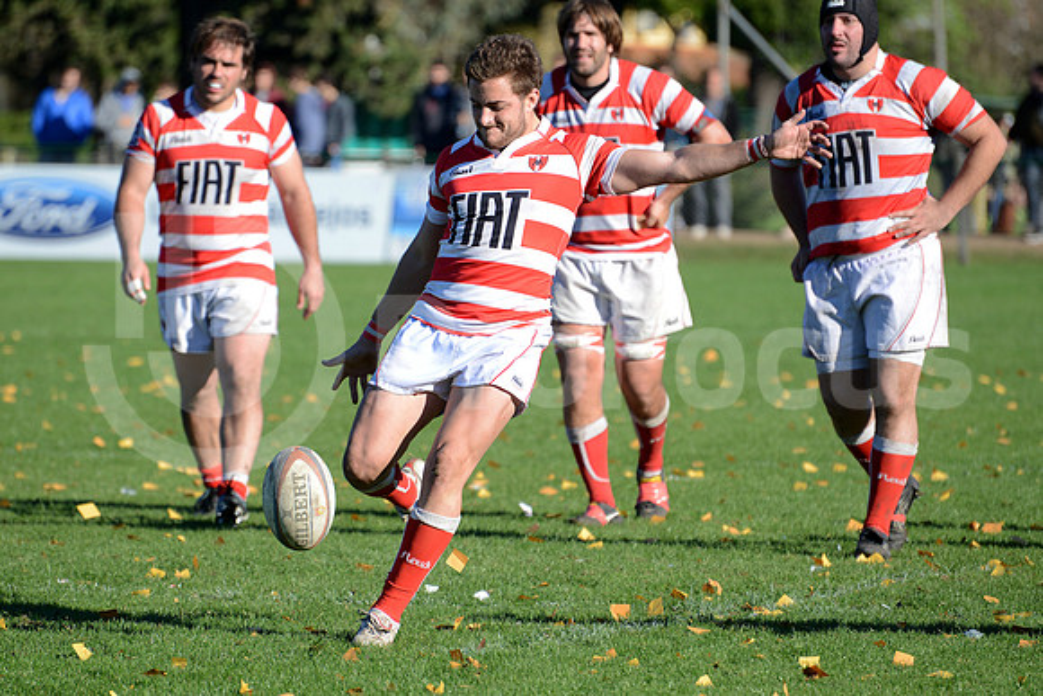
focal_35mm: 270
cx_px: 522
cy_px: 348
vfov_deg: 5.1
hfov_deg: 7.6
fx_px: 7824
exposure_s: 1/1250
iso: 500
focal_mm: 270
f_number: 5.6
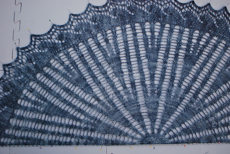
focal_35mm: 52
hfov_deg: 37.8
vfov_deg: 25.8
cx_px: 115
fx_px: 336
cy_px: 77
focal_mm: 35
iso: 640
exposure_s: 1/1000
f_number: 1.8
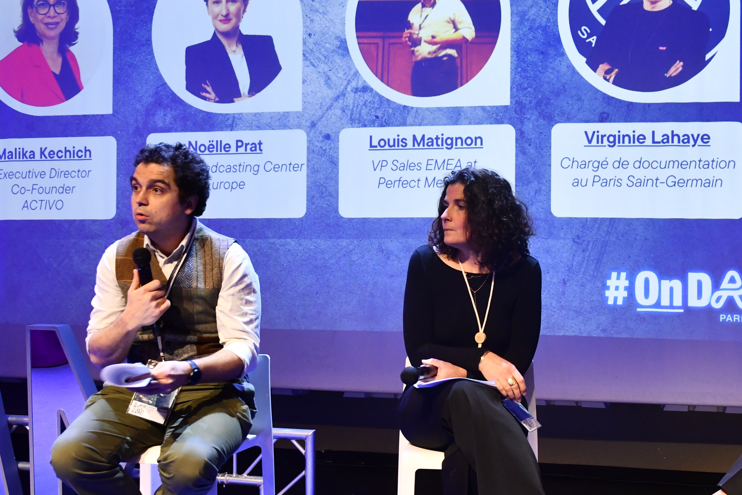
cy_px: 310
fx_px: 948
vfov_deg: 29.1
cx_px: 455
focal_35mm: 46
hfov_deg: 42.5
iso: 2000
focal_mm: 20
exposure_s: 1/80
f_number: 5.6
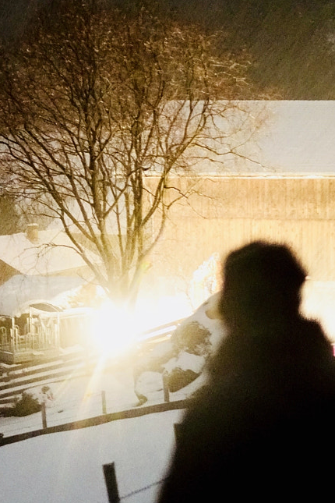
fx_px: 1731
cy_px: 344
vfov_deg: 16.5
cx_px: -5
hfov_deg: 10.9
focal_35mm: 124
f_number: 2
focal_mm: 50
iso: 6400
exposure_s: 1/3
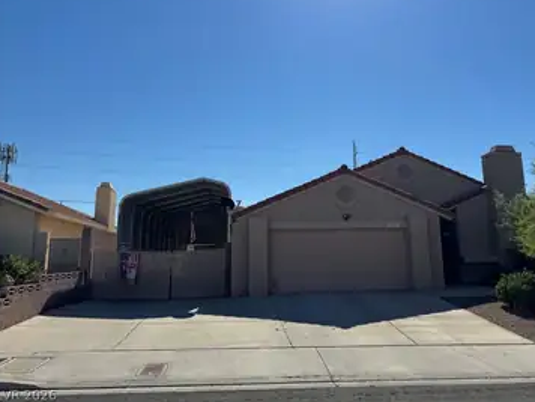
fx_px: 417
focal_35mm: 27
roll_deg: +0.6
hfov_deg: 65.2
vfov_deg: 51.3
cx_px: 293
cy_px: 179
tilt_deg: +8.7
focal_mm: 6.76
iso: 80
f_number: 1.78
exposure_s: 1/9009
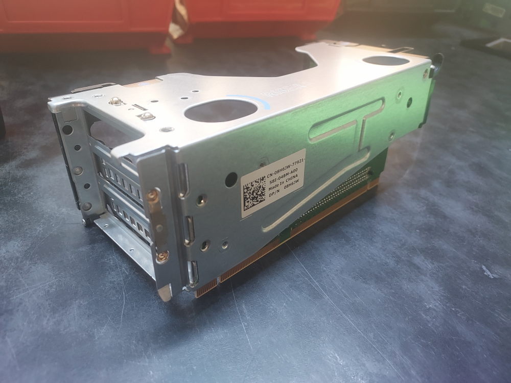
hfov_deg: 71.6
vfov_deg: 56.8
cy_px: 192
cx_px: 256
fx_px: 354
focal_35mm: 24
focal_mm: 4.6
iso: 320
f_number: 1.8
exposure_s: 1/30
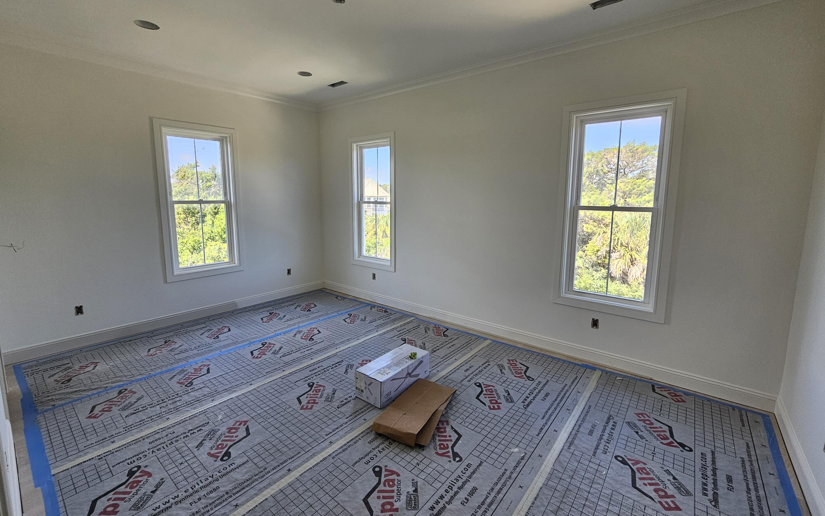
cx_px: 415
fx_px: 315
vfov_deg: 78.6
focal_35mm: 14
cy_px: 245
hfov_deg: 105.3
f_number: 2.2
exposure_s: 1/120
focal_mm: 2.2
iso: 80
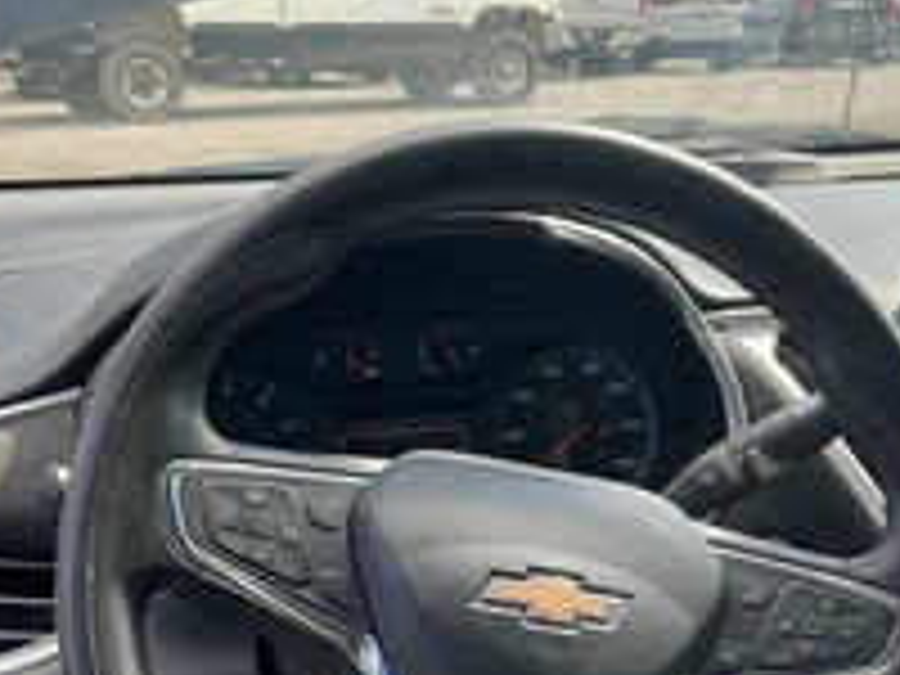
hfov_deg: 34.3
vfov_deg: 25.4
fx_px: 1456
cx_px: 490
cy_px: 590
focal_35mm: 56
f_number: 1.8
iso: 25
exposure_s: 1/283
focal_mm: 3
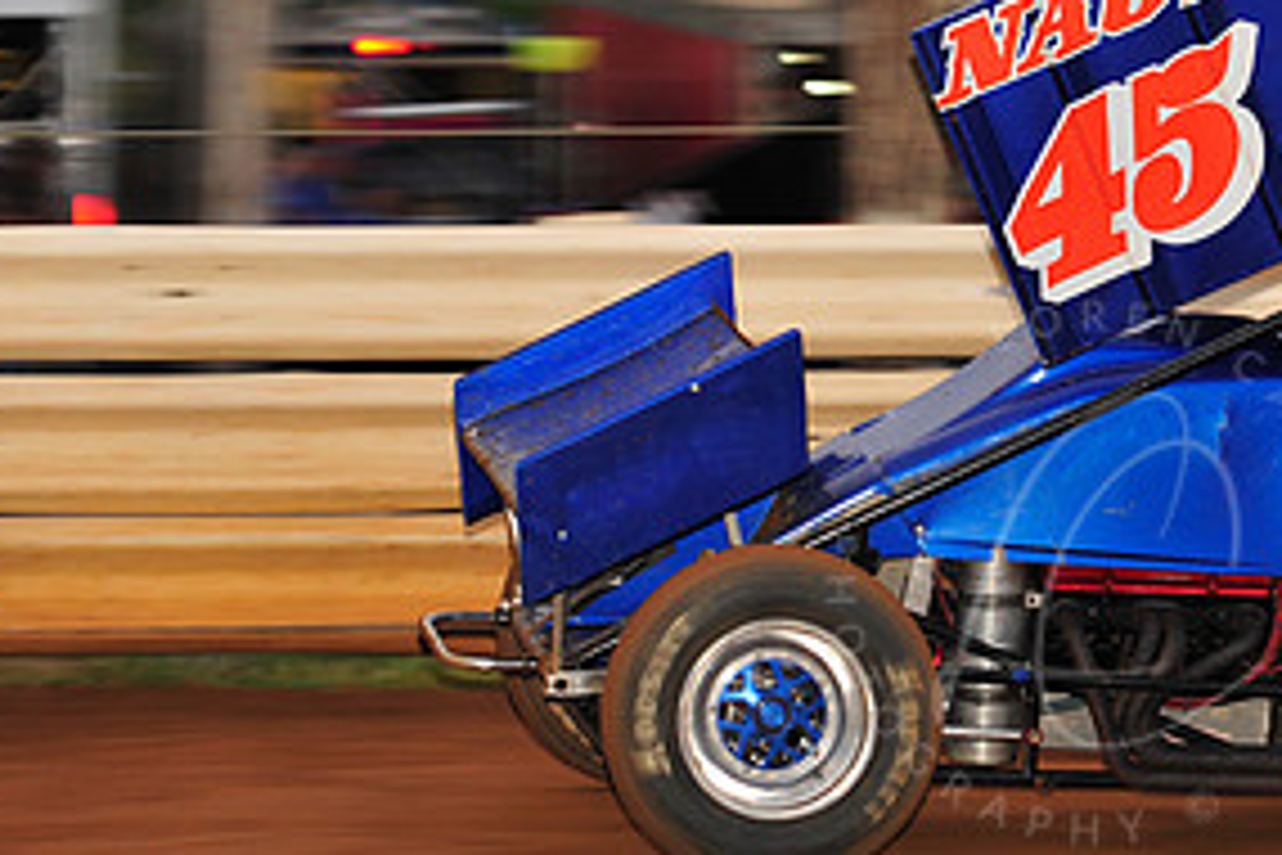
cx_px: 1093
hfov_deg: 5.9
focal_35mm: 346
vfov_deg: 4.0
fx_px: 12320
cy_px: 158
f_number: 6.3
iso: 800
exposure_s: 1/320
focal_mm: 170
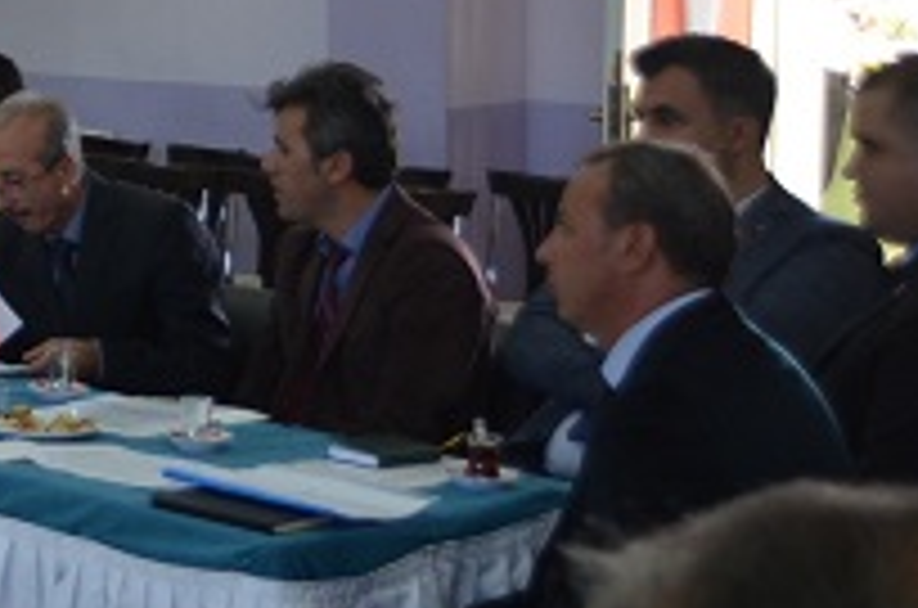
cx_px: -540
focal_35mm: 105
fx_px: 2671
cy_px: 41
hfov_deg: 17.2
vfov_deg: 12.9
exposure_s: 1/60
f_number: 4
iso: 500
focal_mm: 22
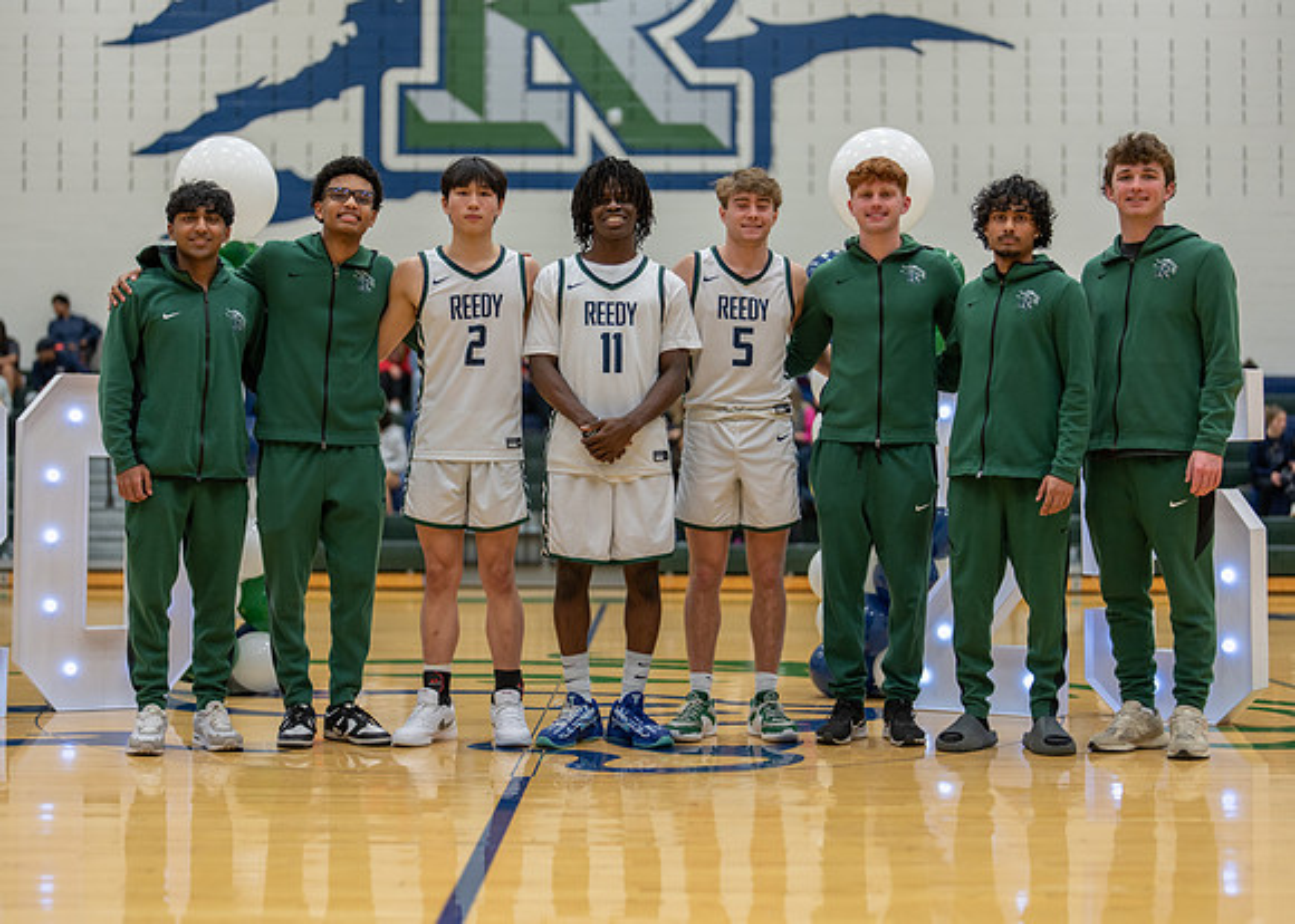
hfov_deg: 36.4
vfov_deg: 26.4
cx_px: 631
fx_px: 1972
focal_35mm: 54
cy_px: 462
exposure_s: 1/400
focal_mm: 50
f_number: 1.2
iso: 320
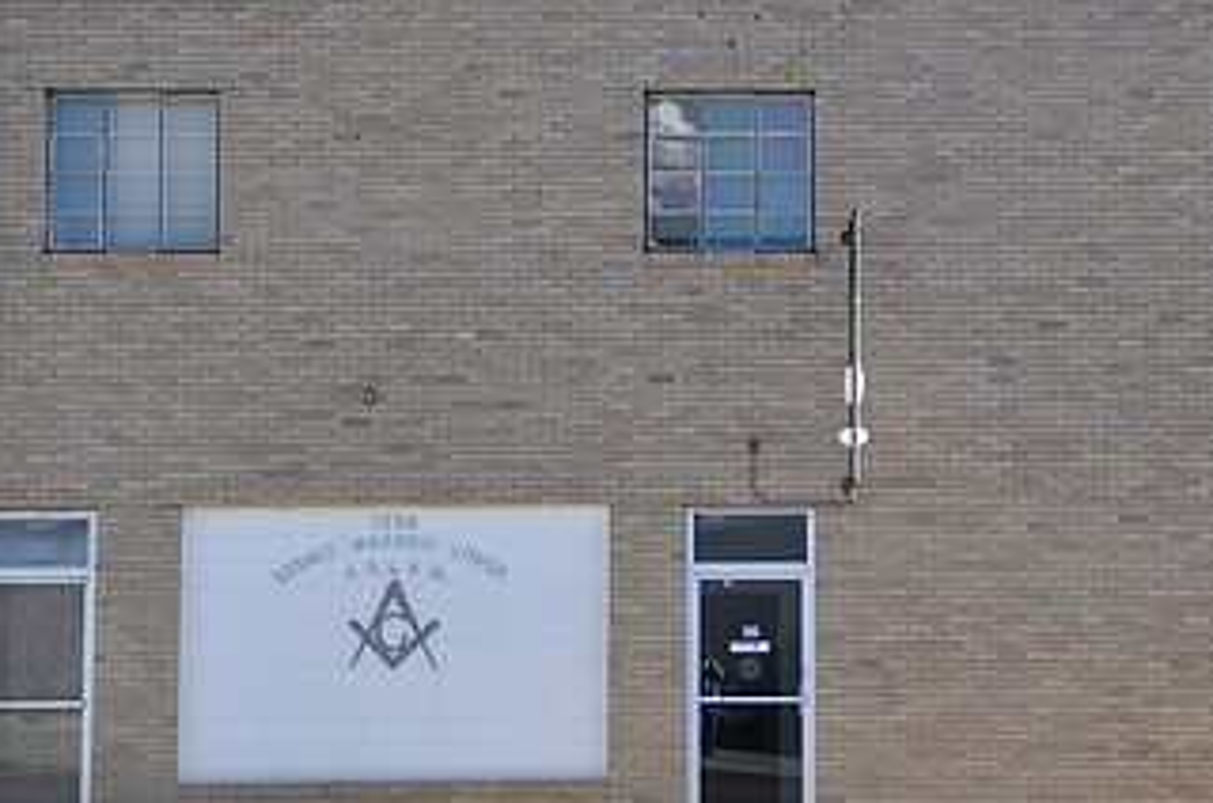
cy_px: 415
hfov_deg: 23.4
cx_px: 732
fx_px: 2926
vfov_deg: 15.6
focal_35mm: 87
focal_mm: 32
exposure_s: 1/160
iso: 200
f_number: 6.3
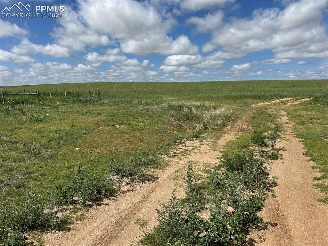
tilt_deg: -8.8
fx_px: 227
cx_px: 164
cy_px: 123
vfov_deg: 56.8
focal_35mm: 24
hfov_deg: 71.6
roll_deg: -0.1
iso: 80
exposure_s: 1/8197
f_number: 1.78
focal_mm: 6.86
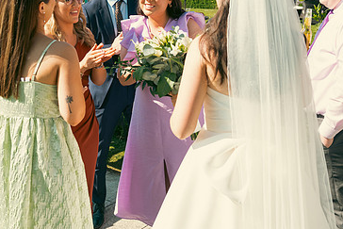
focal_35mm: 51
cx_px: 150
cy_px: 59
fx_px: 486
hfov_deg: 38.8
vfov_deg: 26.2
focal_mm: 32
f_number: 5.6
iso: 200
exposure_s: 1/640
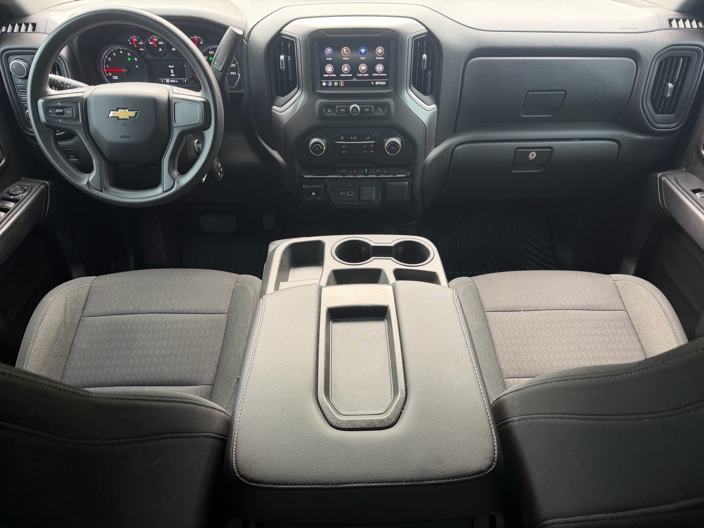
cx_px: 352
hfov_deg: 71.6
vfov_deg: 56.8
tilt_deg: -43.6
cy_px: 264
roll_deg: +4.4
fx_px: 488
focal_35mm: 24
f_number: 1.78
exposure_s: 1/121
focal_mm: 6.76
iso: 160
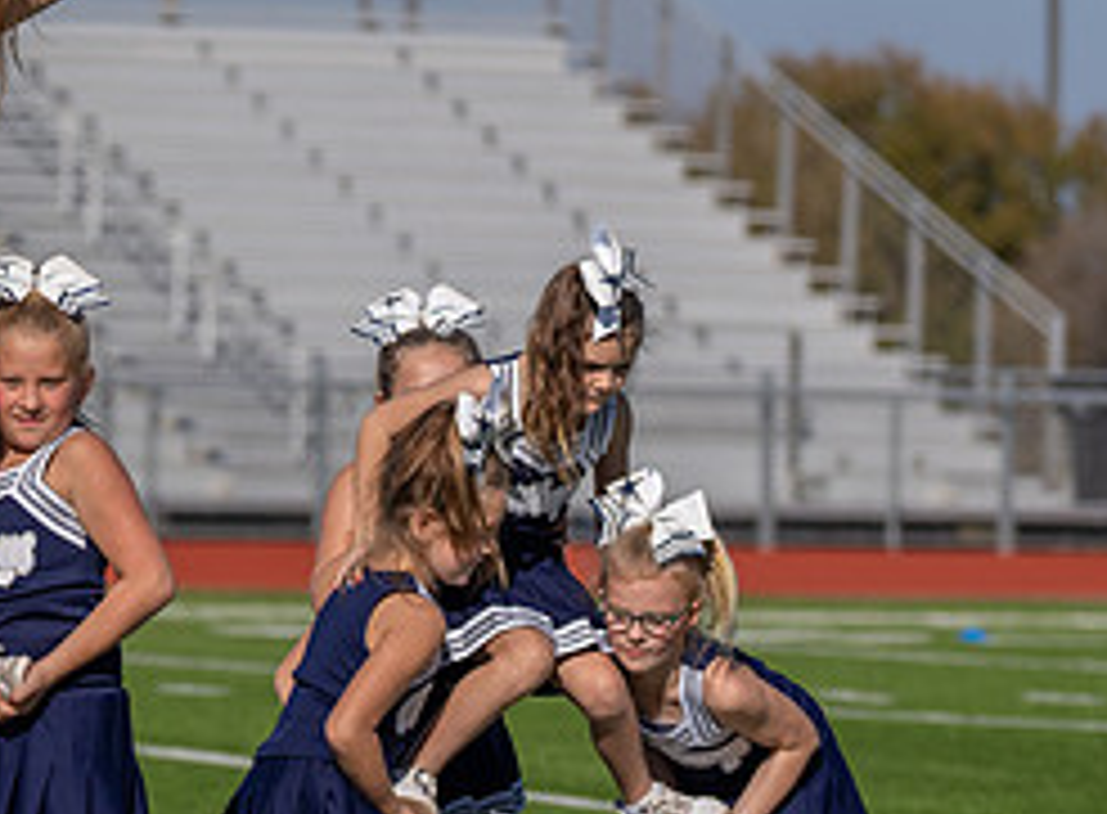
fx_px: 10005
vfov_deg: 4.7
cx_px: -122
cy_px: 598
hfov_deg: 6.3
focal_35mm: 315
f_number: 2.8
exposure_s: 1/4000
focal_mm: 102
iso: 100
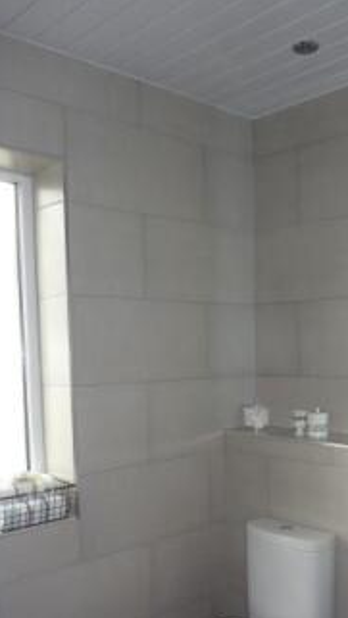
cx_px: 235
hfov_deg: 31.7
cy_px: 402
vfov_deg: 53.2
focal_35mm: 37
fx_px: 607
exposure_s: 1/30
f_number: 3.3
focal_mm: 4.1
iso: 100
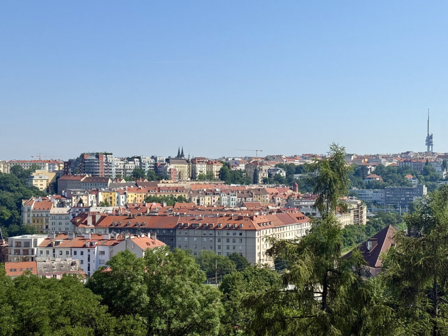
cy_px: 168
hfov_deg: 39.7
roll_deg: -0.5
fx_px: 621
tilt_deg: +0.2
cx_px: 224
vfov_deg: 30.3
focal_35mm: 48
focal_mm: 6.76
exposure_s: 1/6536
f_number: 1.78
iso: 80
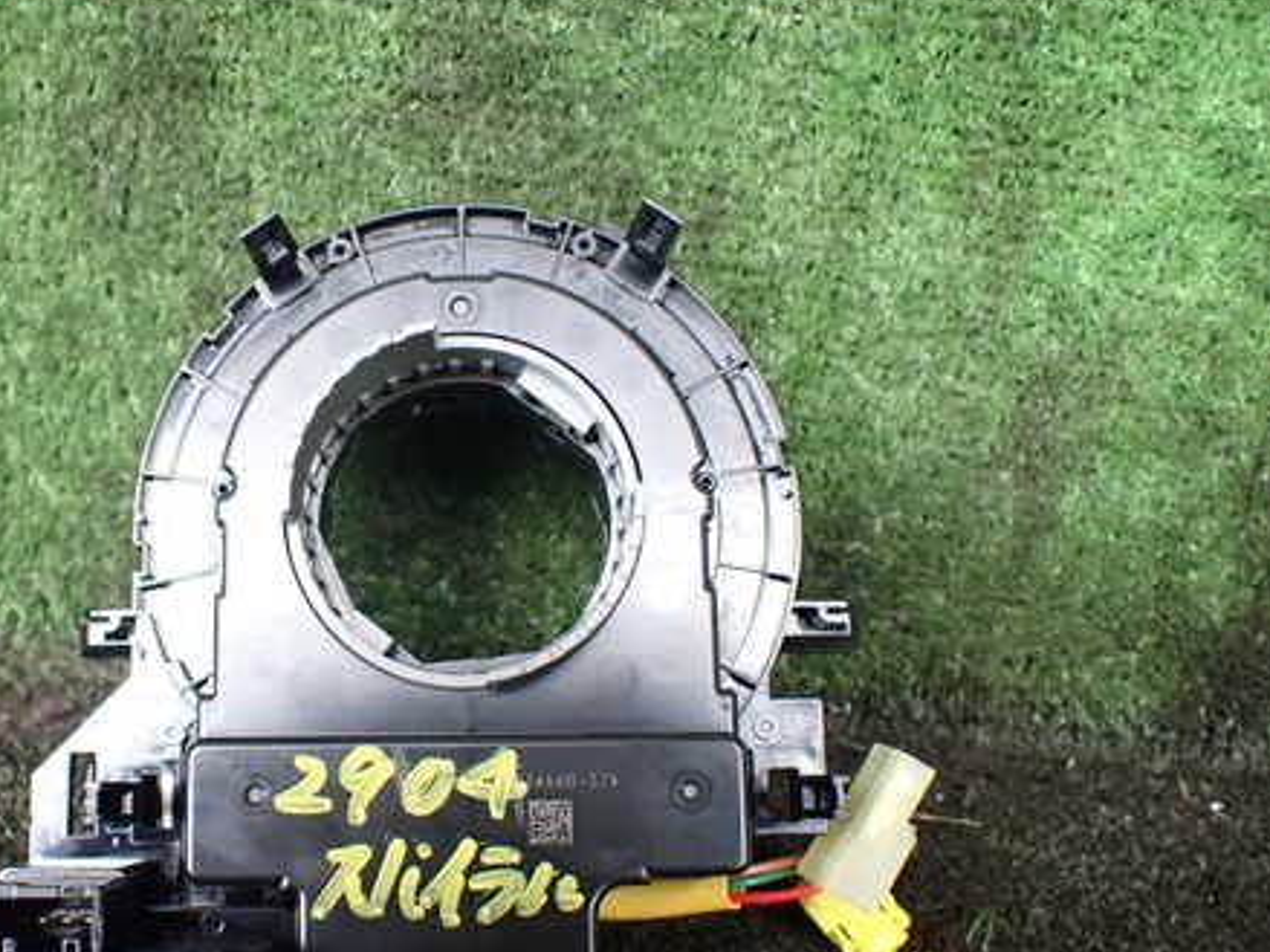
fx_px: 1504
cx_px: 422
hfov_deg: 45.1
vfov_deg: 35.0
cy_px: 564
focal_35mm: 41
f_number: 2.3
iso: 800
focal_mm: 5.4
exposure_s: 1/100
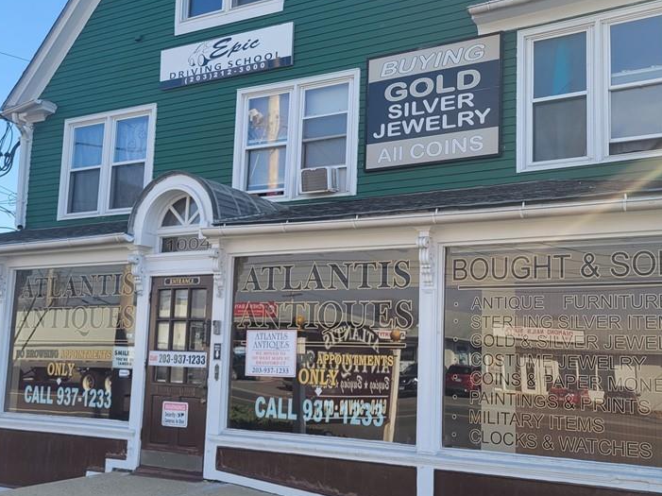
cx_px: 384
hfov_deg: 48.8
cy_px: 275
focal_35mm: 38
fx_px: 726
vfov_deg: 37.6
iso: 40
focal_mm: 5.4
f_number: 1.8
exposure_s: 1/859
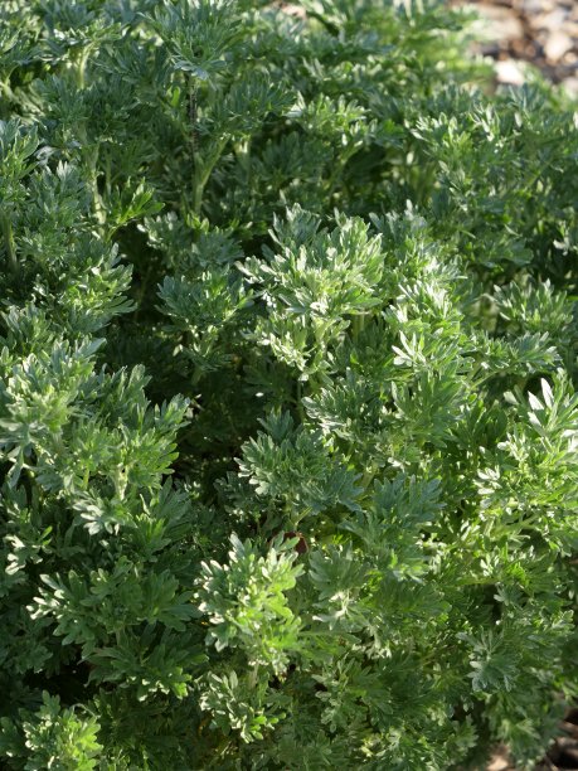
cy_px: 386
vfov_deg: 16.4
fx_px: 2672
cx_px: 289
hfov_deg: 12.3
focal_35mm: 120
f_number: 4
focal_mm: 60
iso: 200
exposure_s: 1/250
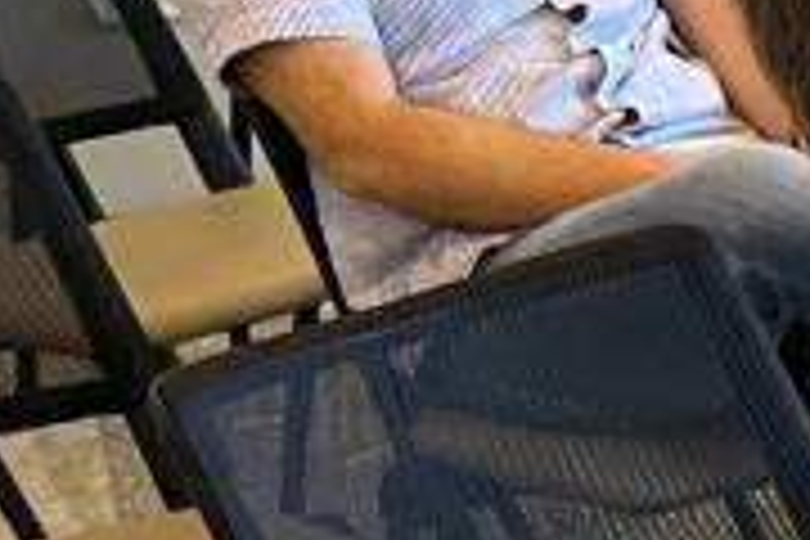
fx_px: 3465
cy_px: 1197
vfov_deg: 8.3
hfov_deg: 11.0
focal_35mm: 154
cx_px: 2002
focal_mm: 5.7
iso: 160
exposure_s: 1/50
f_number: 1.5
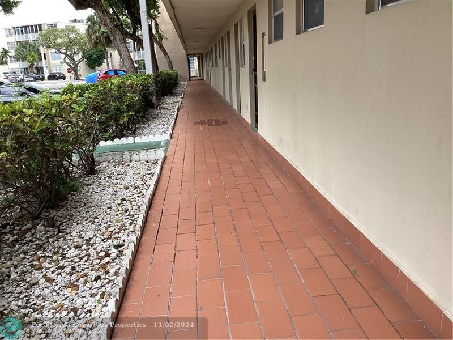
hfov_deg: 58.4
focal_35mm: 31
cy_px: 170
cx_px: 226
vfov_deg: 45.4
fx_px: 406
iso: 25
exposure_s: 1/140
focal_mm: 3.3
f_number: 2.4
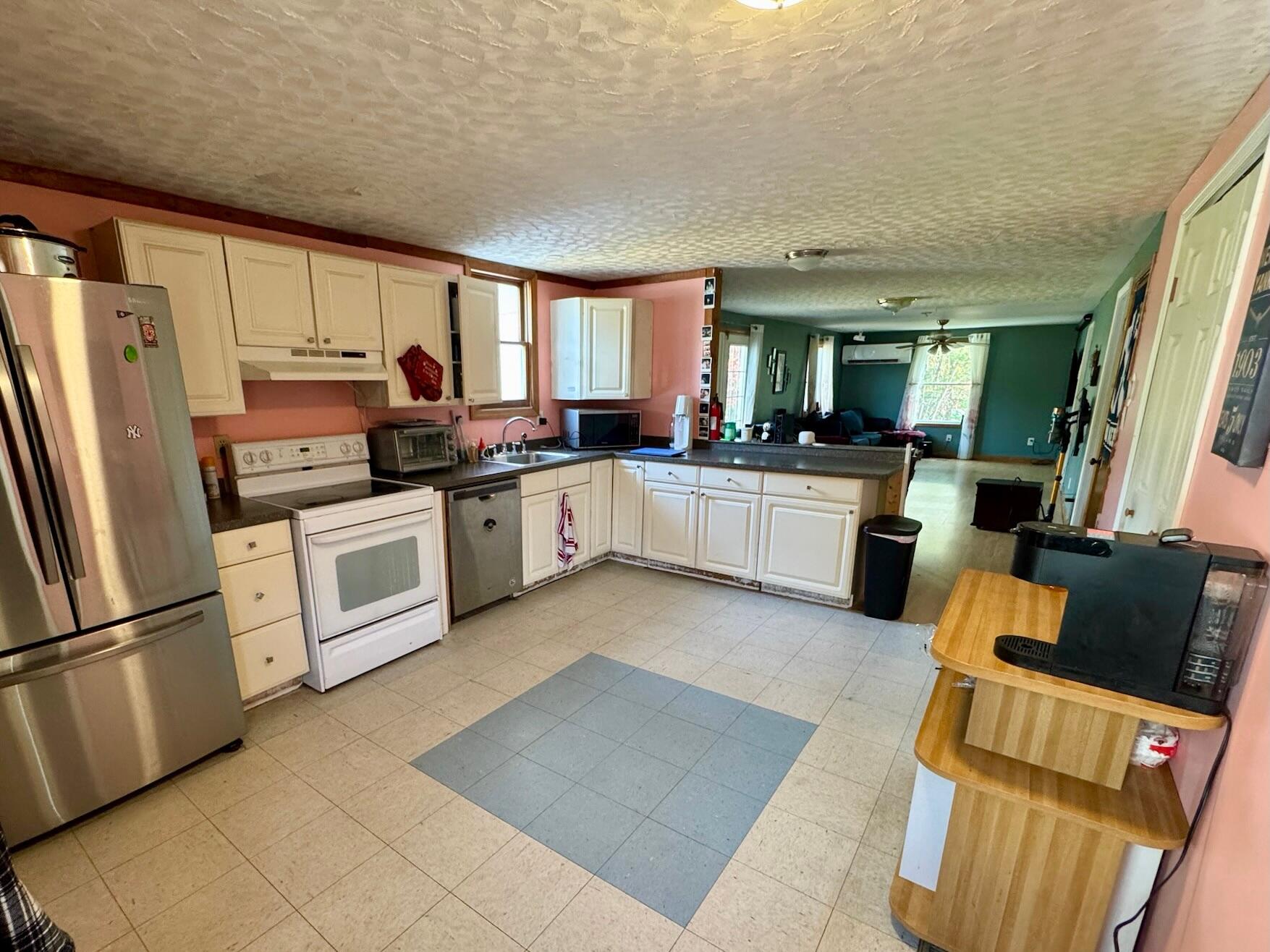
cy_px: 476
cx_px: 635
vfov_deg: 85.7
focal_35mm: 14
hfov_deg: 102.1
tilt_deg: -15.3
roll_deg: +0.7
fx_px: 514
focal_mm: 2.22
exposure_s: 1/60
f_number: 2.2
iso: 320
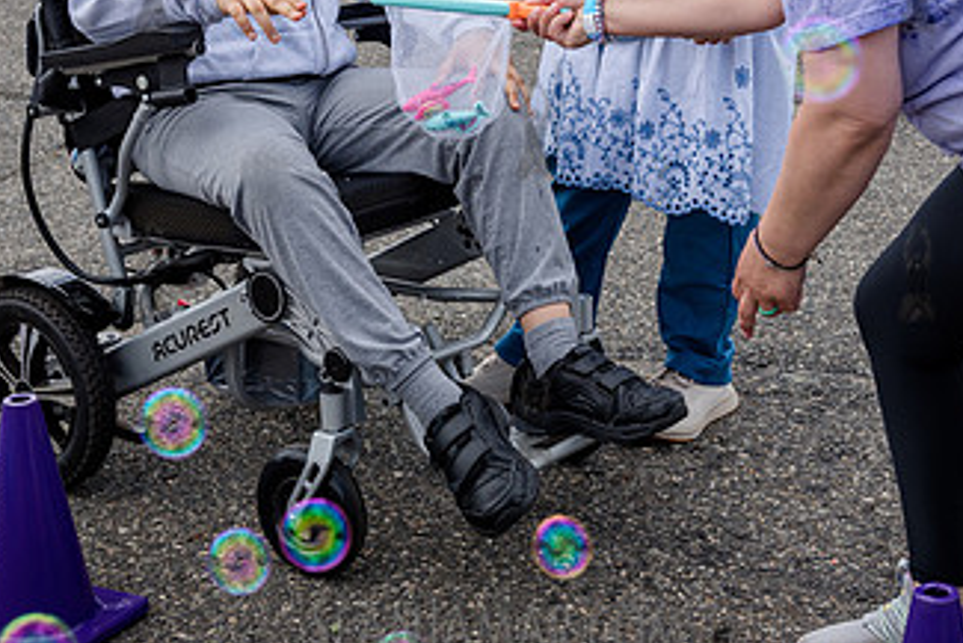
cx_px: 516
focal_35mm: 74
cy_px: 126
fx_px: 1980
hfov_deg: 27.3
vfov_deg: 18.3
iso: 400
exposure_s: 1/1000
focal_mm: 40
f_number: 5
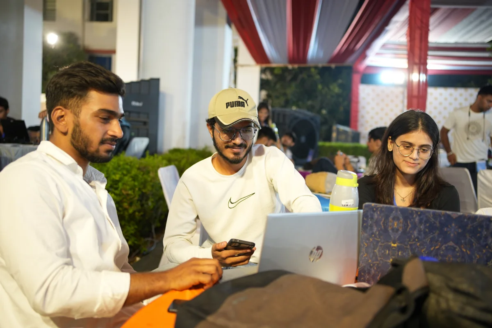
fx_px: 478
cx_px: 246
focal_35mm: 35
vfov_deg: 37.9
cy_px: 164
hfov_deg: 54.4
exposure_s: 1/60
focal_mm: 35
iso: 800
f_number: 2.5
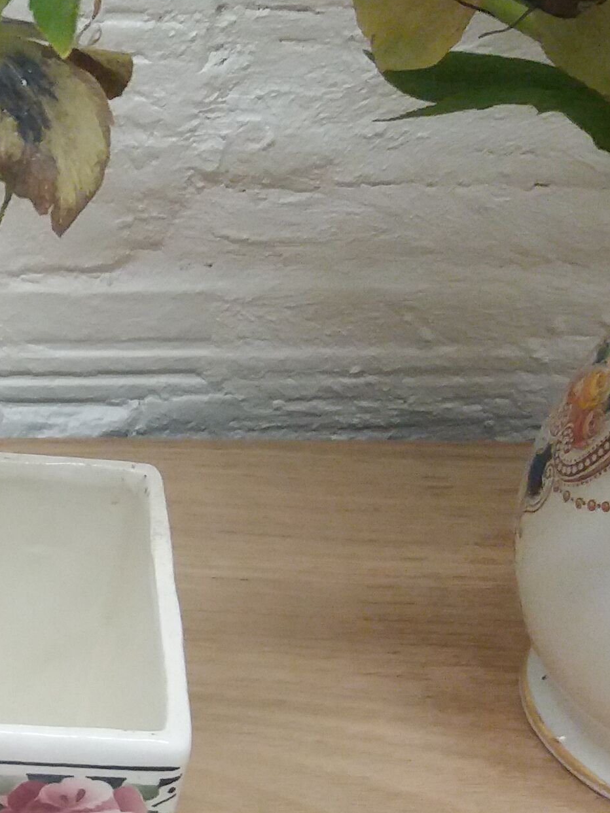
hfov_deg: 14.6
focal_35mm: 93
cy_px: 741
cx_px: -350
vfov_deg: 20.6
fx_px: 2185
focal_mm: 3.7
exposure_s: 1/150
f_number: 1.9
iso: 200
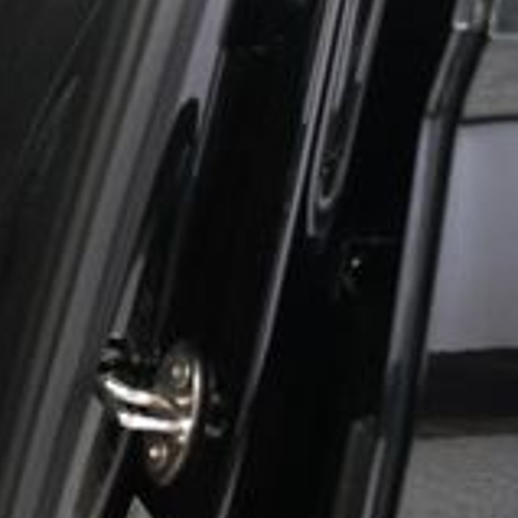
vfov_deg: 13.0
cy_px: 10
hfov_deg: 12.0
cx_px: -446
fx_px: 2252
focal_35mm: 133
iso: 100
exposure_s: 1/160
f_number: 4
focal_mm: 26
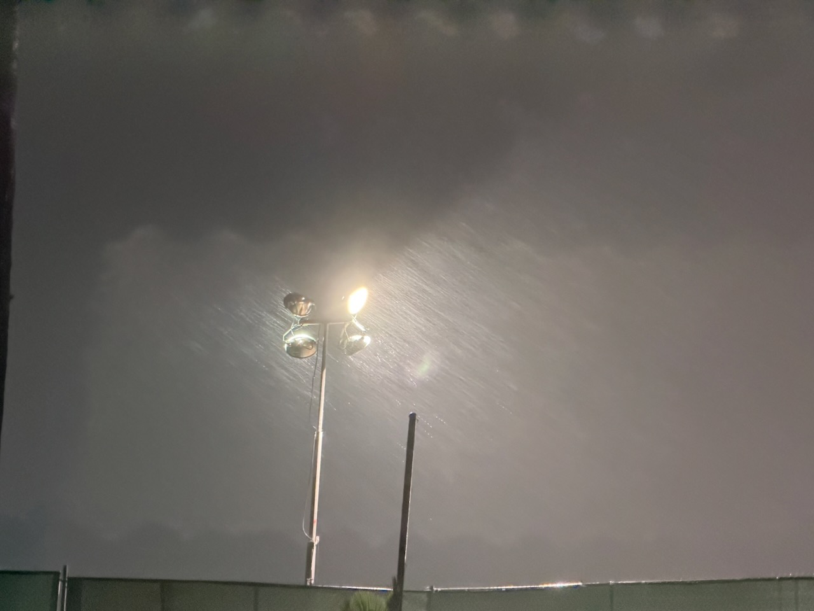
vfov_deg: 14.8
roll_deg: -3.8
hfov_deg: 19.6
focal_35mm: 100
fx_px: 2352
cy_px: 306
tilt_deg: +9.2
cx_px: 407
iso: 2500
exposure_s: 1/30
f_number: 2.8
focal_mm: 16.89
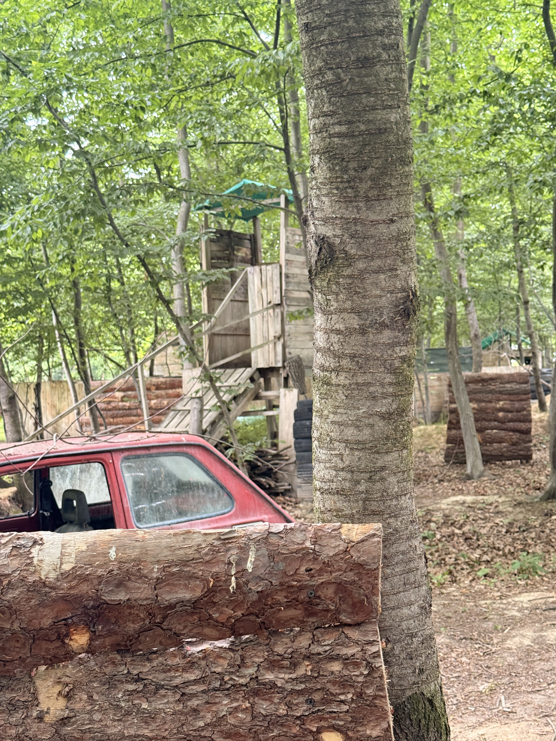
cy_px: 370
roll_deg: +1.3
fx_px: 1028
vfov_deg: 39.7
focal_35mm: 48
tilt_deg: +0.6
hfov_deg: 30.3
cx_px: 278
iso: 250
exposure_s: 1/48
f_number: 1.78
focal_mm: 6.76
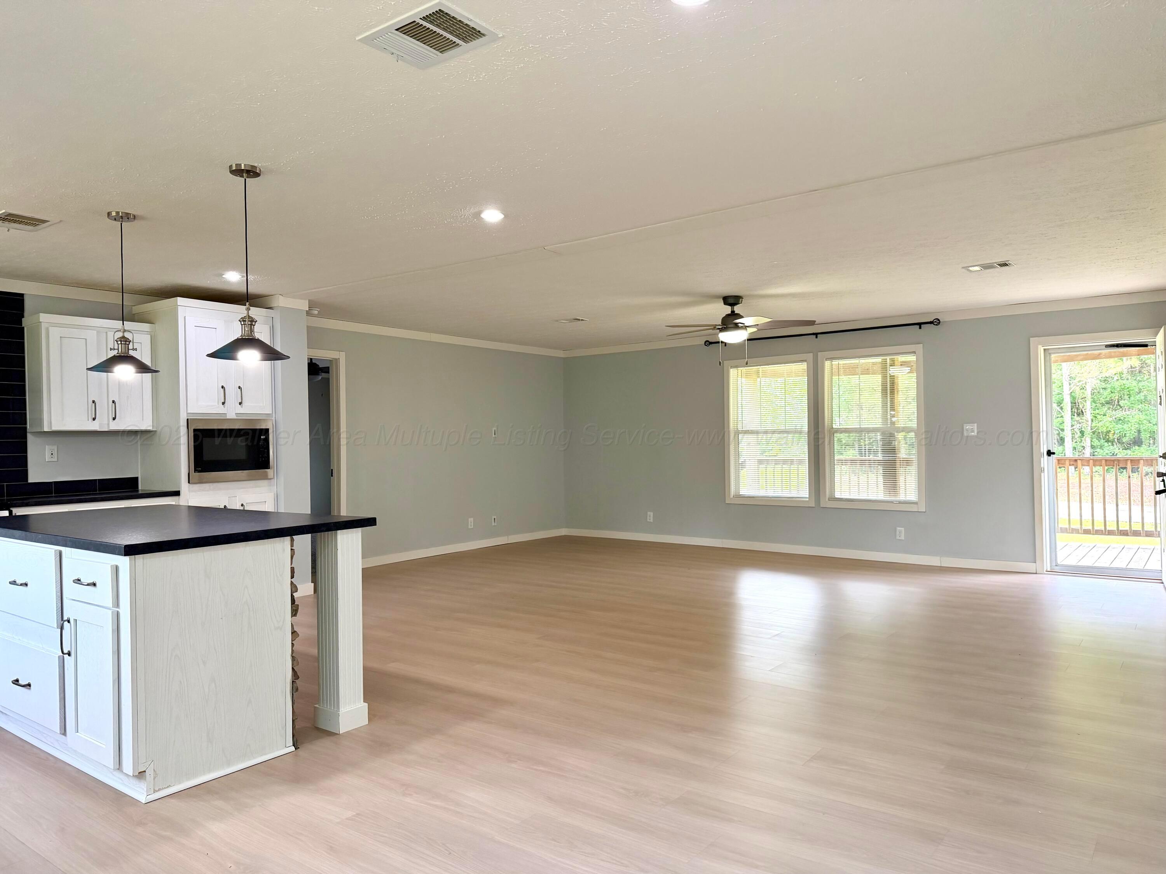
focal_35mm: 24
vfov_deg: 56.8
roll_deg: +1.1
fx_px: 808
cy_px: 437
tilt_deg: +0.3
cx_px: 583
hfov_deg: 71.6
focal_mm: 6.76
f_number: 1.78
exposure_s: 1/153
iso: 200
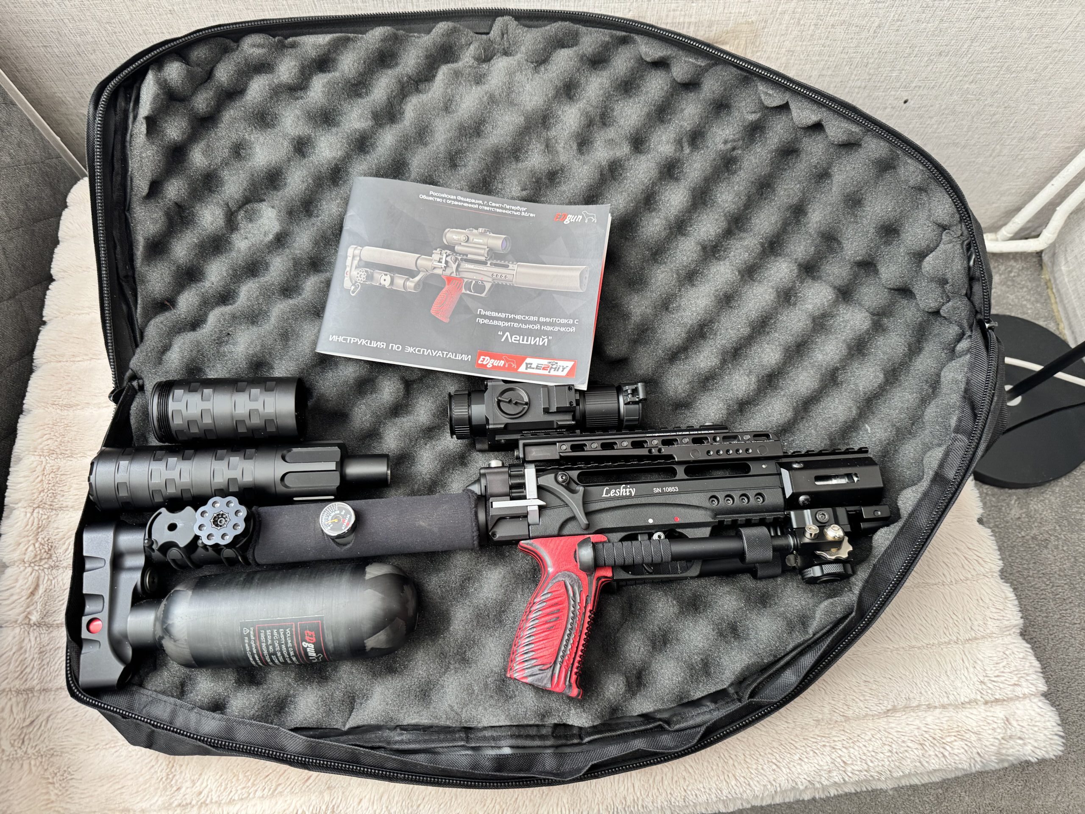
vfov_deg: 56.8
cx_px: 542
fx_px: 752
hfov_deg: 71.6
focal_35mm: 24
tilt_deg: -70.2
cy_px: 407
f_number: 1.78
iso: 250
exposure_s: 1/60
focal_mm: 6.76
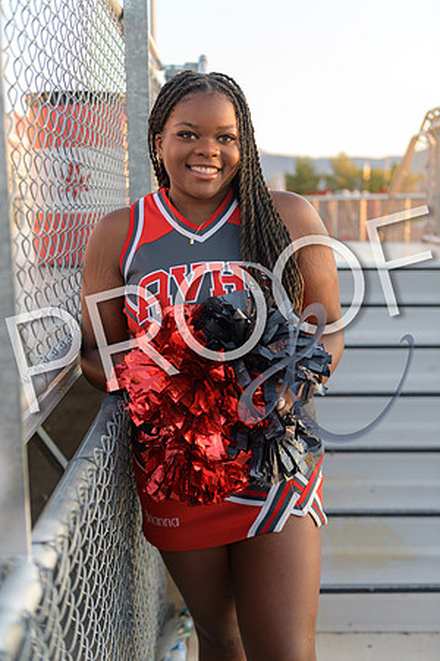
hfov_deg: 30.5
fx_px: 807
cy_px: 330
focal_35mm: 44
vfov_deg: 44.5
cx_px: 220
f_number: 2.8
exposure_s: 1/125
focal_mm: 44
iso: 220
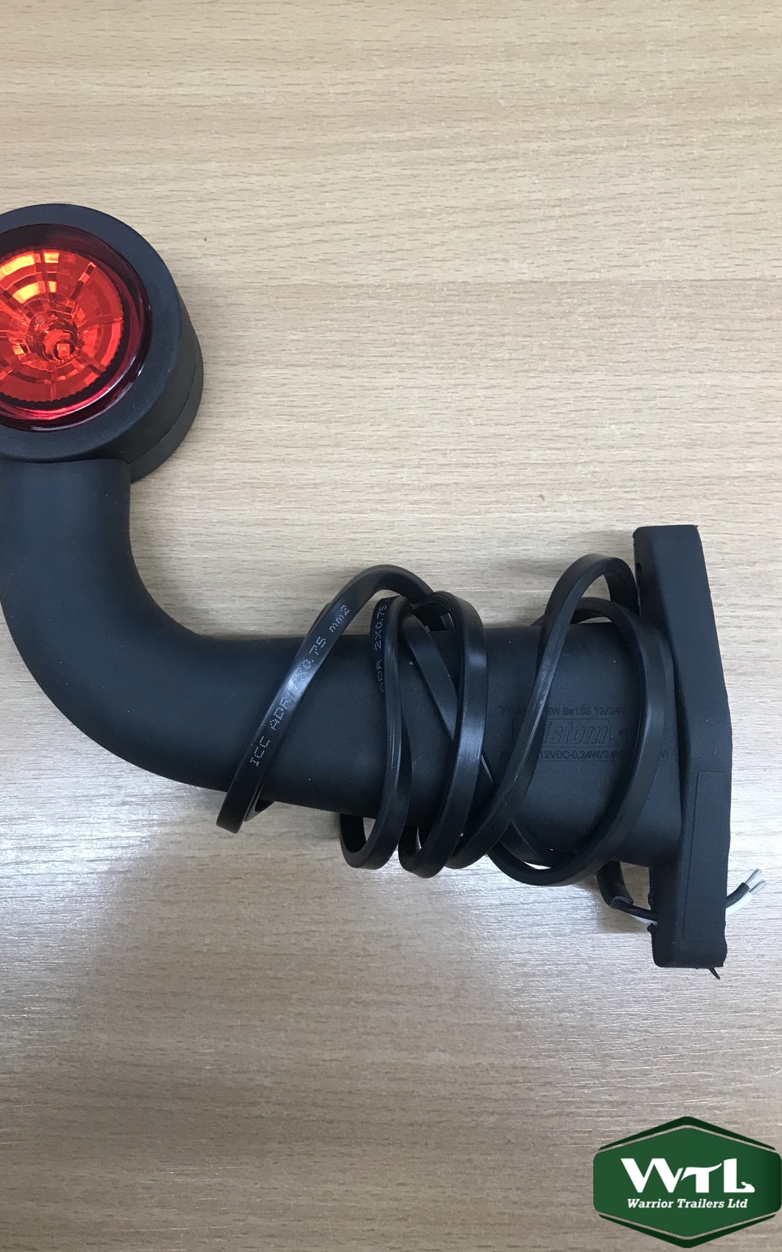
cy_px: 630
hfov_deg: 41.7
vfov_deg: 62.9
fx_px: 1023
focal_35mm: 30
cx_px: 324
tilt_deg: -85.3
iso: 32
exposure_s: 1/31
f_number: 1.8
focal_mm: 3.99
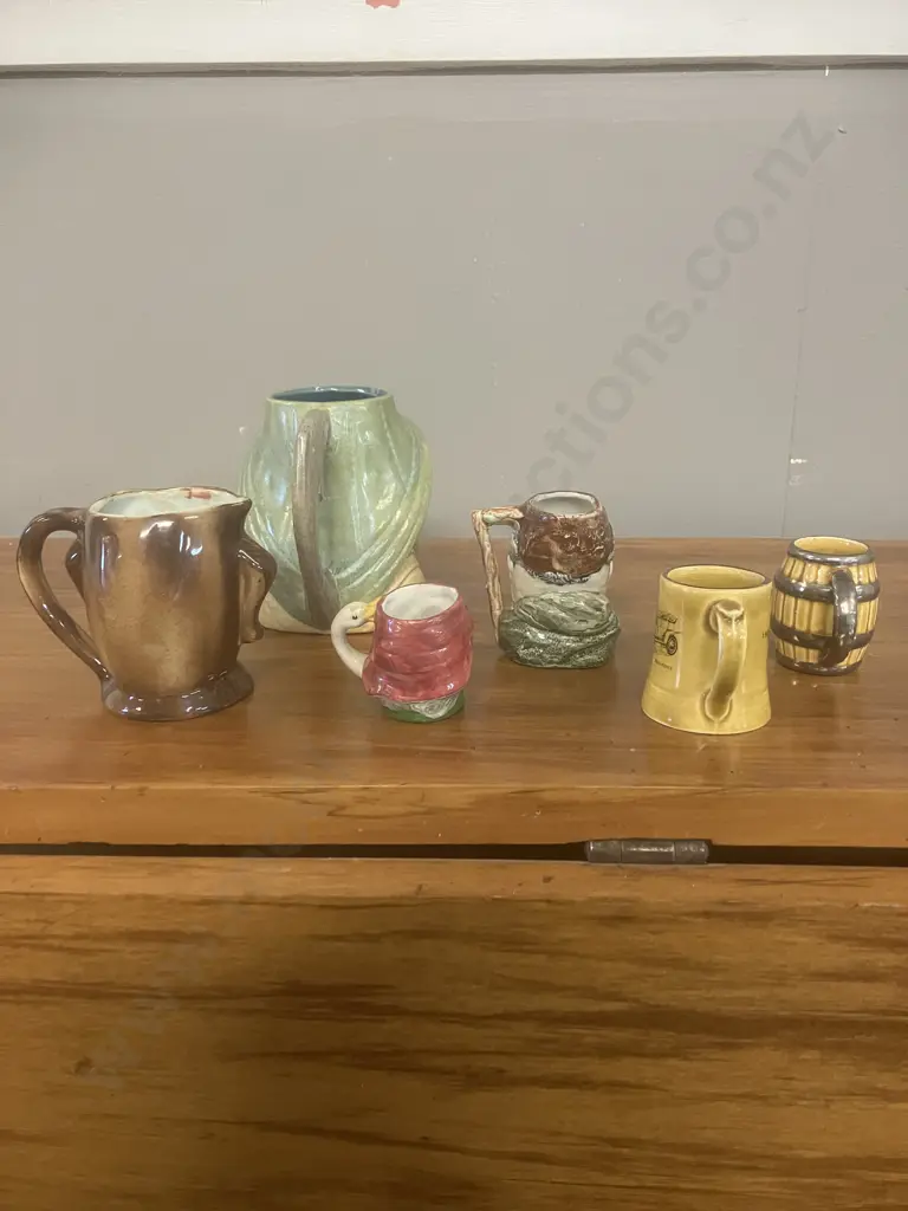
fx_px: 979
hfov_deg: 49.7
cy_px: 606
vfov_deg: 63.4
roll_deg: +0.0
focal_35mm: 28
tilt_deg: -15.9
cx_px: 454
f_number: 1.8
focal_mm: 3.99
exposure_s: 1/33
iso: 250
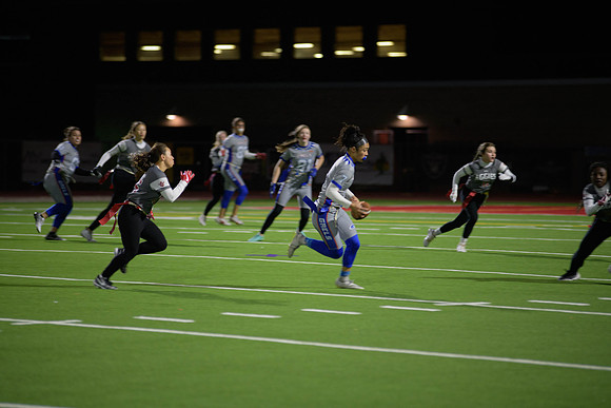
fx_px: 3056
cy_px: 204
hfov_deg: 11.4
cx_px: 306
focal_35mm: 180
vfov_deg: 7.6
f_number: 2.8
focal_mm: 180
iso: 900
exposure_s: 1/200
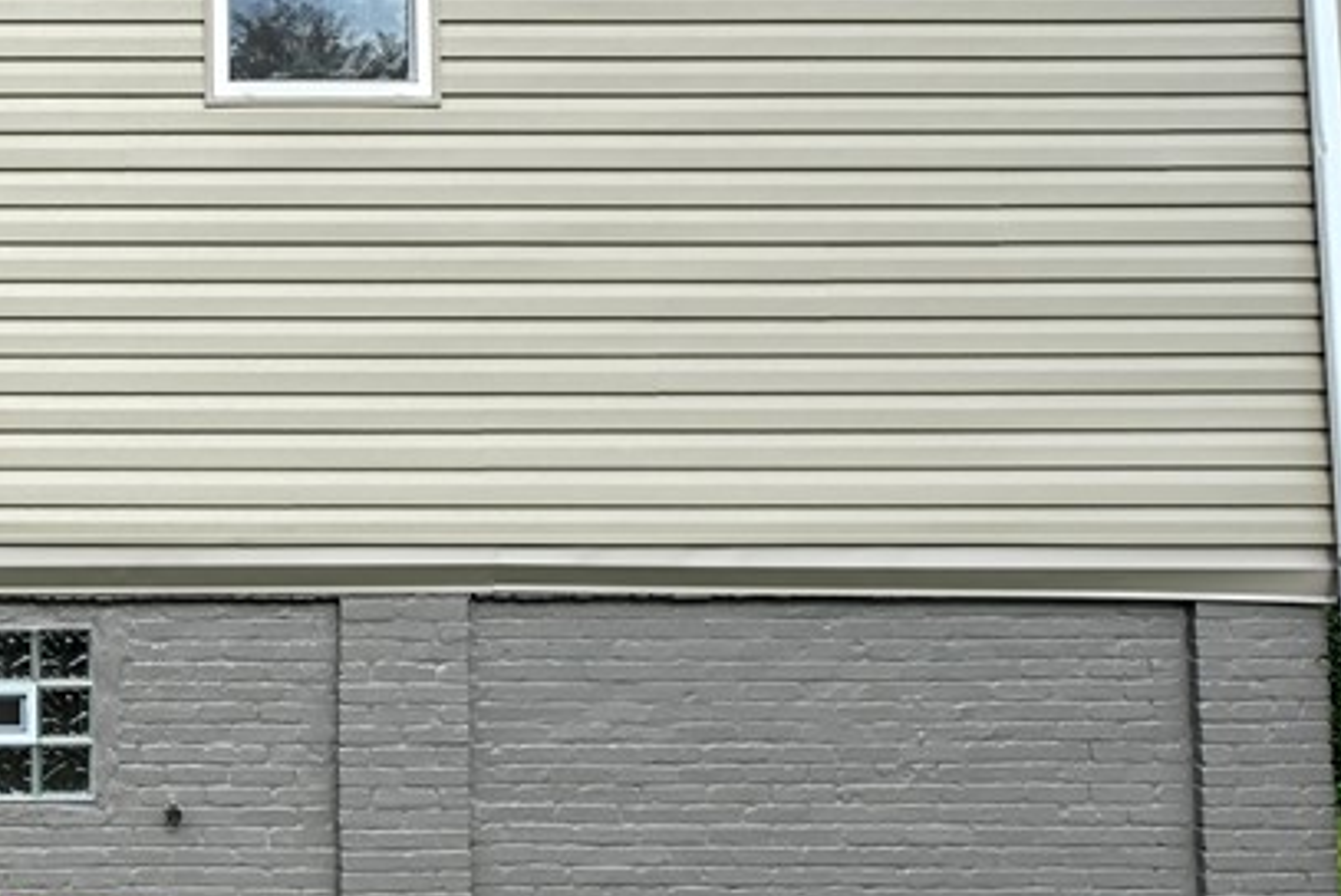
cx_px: -36
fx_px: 1789
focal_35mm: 48
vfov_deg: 28.0
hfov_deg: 36.4
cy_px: 333
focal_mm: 12
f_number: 8
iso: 100
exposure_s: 1/100
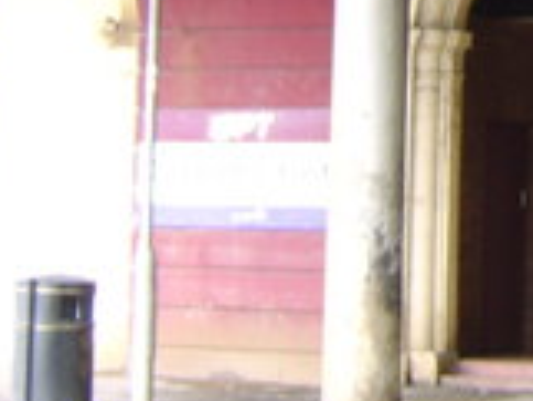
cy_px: -106
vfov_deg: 11.8
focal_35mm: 123
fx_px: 1895
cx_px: 808
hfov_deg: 14.8
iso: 71
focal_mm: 8.13
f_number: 2.7
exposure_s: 1/16
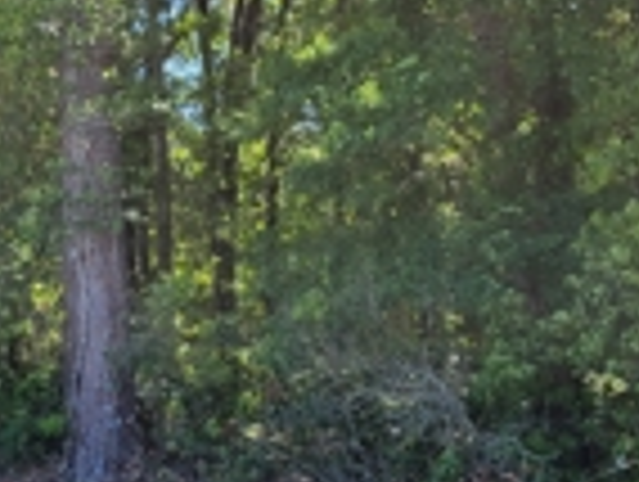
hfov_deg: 25.9
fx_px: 1350
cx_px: 76
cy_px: 275
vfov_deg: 20.2
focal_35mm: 73
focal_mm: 5.4
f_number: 1.8
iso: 40
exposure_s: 1/606
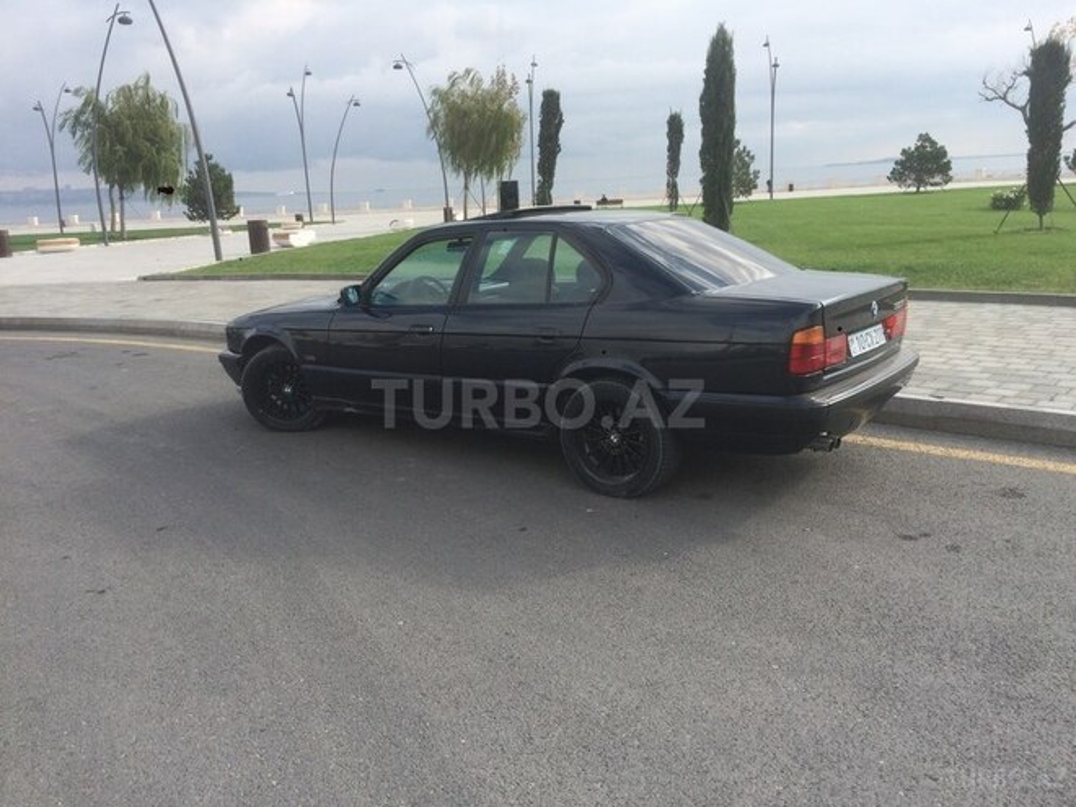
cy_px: 404
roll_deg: +4.1
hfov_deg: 61.7
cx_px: 538
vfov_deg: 48.2
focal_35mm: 29
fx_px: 901
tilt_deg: -14.3
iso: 32
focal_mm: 4.15
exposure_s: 1/1172
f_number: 2.2
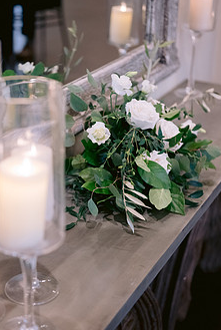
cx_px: 76
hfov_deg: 20.0
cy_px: 203
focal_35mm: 68
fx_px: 625
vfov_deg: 29.5
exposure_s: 1/60
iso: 1250
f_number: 1.8
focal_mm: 50
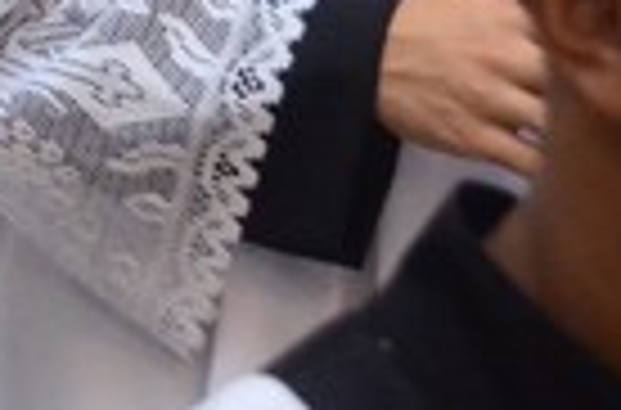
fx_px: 4023
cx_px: -313
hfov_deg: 8.6
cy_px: -710
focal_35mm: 234
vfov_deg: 5.5
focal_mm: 24
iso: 2500
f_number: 5
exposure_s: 1/200
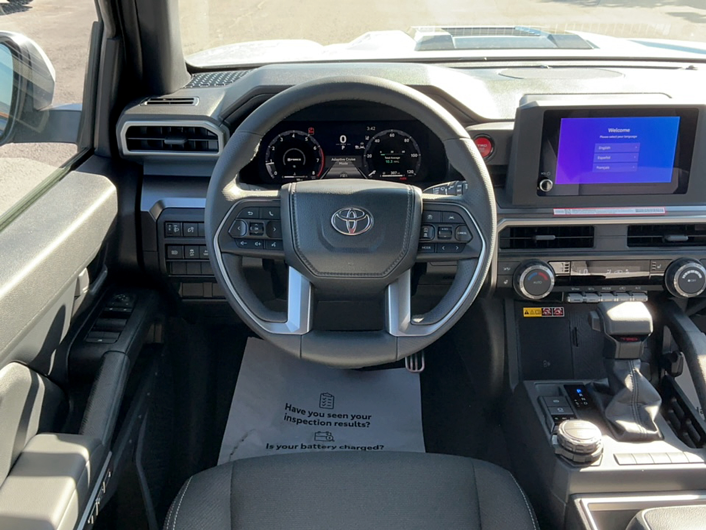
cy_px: 265
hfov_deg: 60.0
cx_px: 353
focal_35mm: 30
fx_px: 612
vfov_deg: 46.8
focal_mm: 3
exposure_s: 1/120
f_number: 1.8
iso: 50
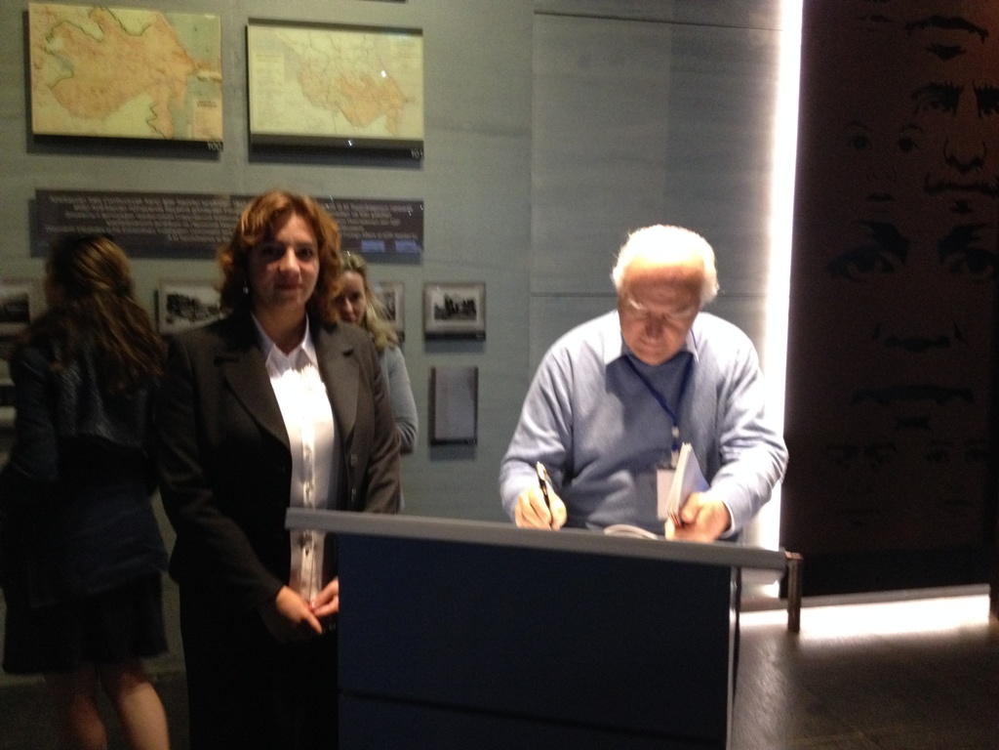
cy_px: 375
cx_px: 500
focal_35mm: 35
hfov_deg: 52.6
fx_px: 1010
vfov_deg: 40.7
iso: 400
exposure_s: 1/17
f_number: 2.4
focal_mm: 4.28
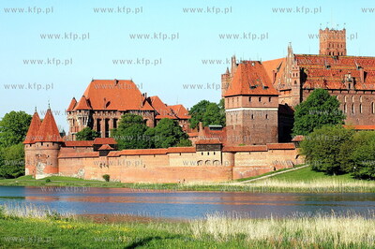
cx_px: 188
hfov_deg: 19.5
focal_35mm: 105
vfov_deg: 13.0
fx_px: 1093
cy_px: 124
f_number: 11
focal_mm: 70
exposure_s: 1/250
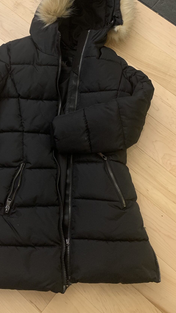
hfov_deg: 33.2
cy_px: 134
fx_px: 290
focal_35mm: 35
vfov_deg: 56.4
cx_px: 50
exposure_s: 1/30
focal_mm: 4.25
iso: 500
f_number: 1.8
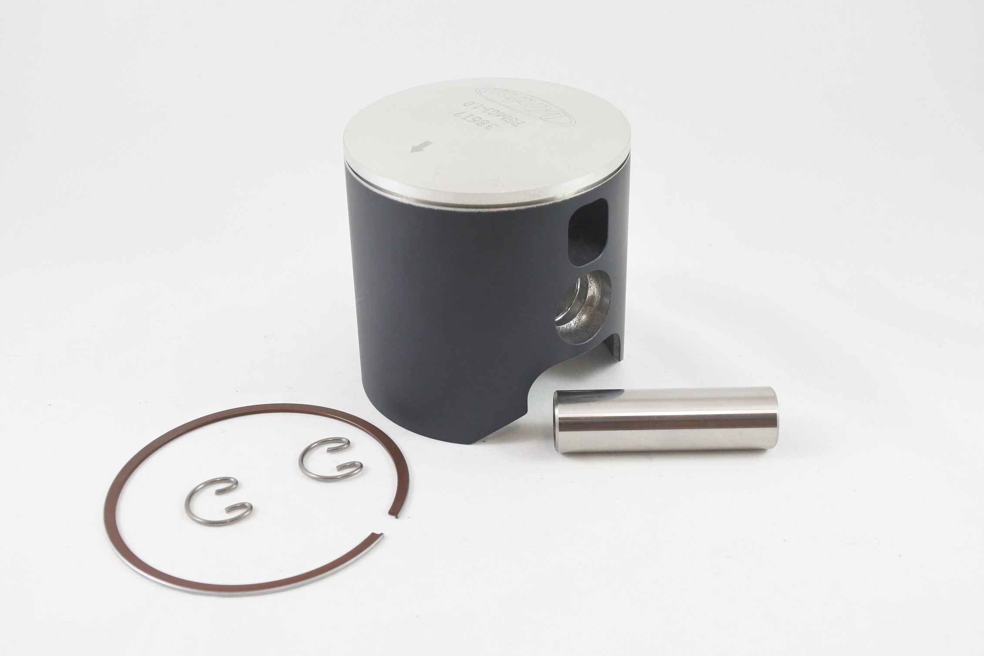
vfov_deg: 33.4
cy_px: 328
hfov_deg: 48.5
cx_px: 492
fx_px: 1093
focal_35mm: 40
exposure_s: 1/125
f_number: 4.2
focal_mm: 15
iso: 560
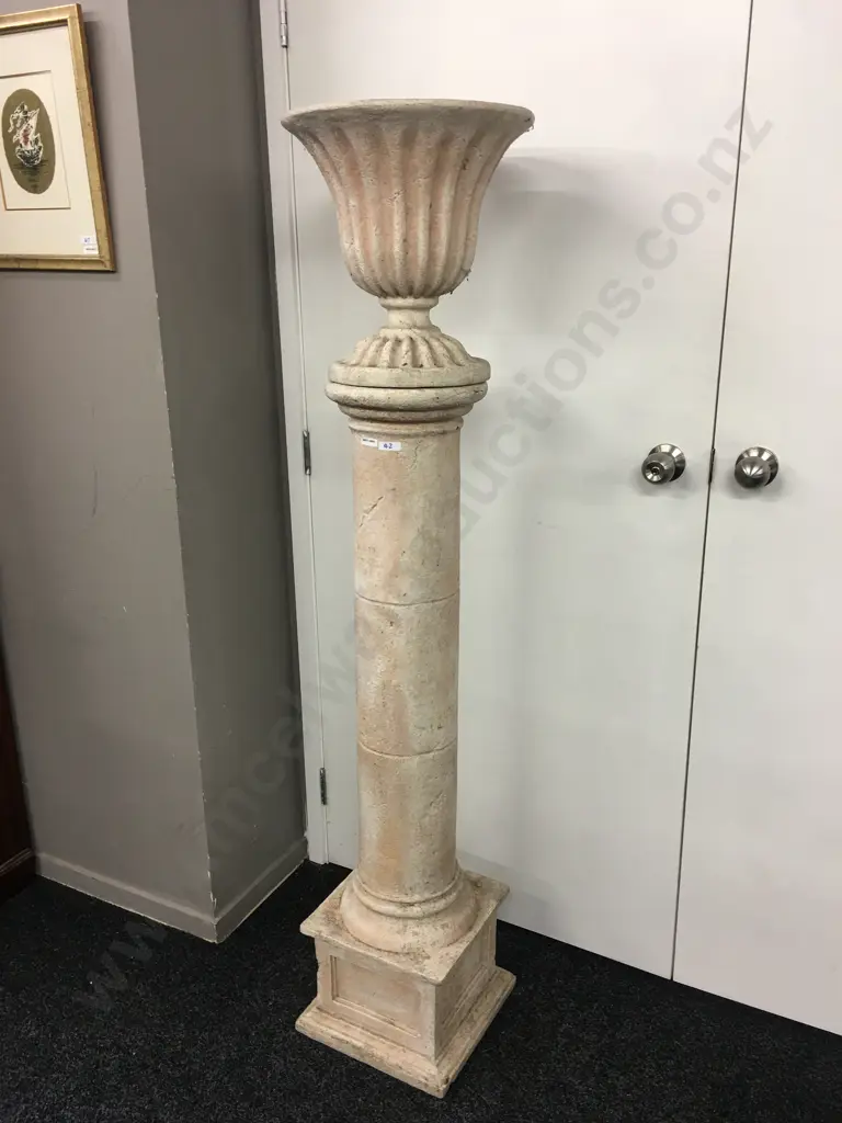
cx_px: 421
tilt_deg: -16.0
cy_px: 562
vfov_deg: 61.7
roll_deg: +0.0
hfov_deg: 48.2
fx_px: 941
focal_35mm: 29
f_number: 2.2
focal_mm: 4.15
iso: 32
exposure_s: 1/17
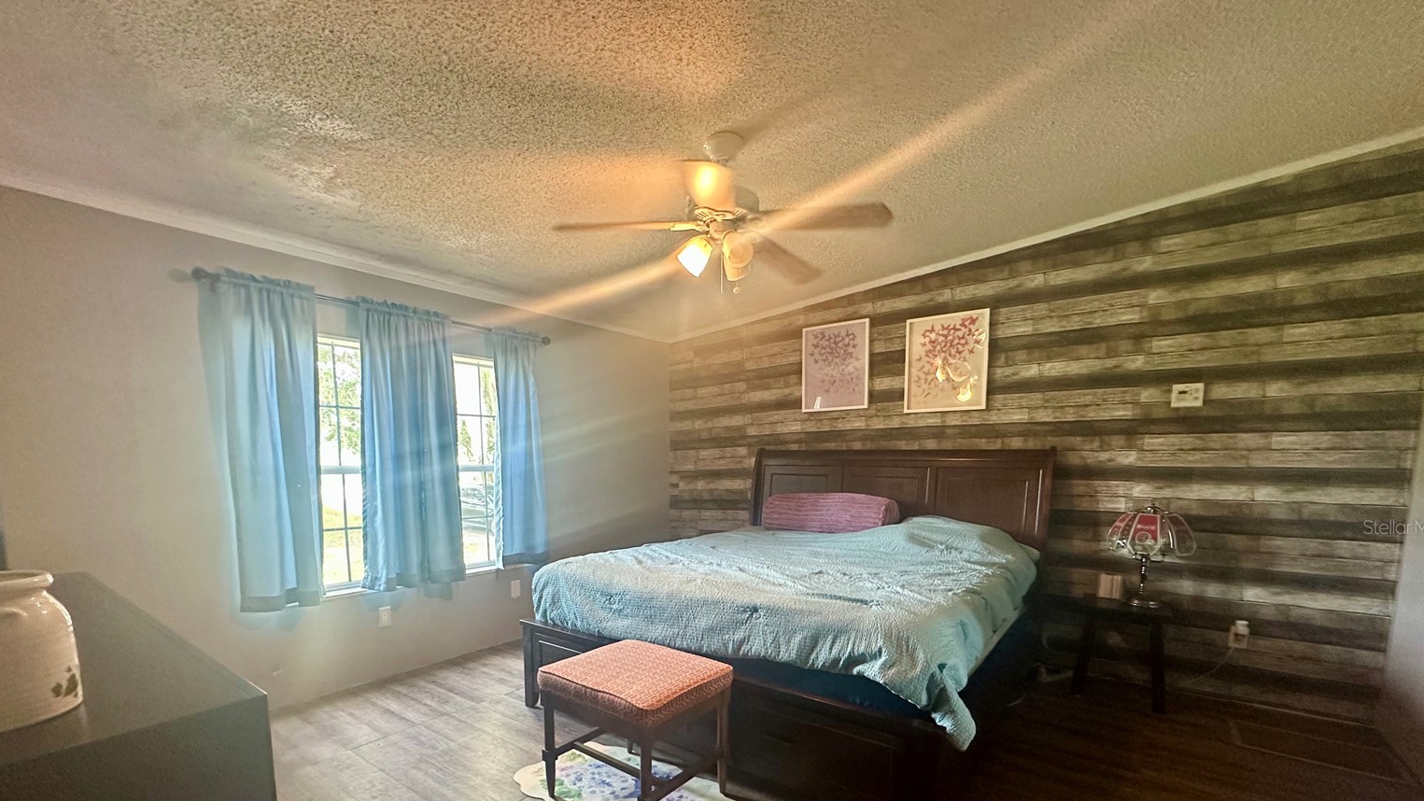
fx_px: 604
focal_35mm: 16
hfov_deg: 99.4
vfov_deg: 65.5
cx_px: 704
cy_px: 527
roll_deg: -1.8
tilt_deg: -7.3
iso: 500
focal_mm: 2.22
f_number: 2.2
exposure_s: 1/60
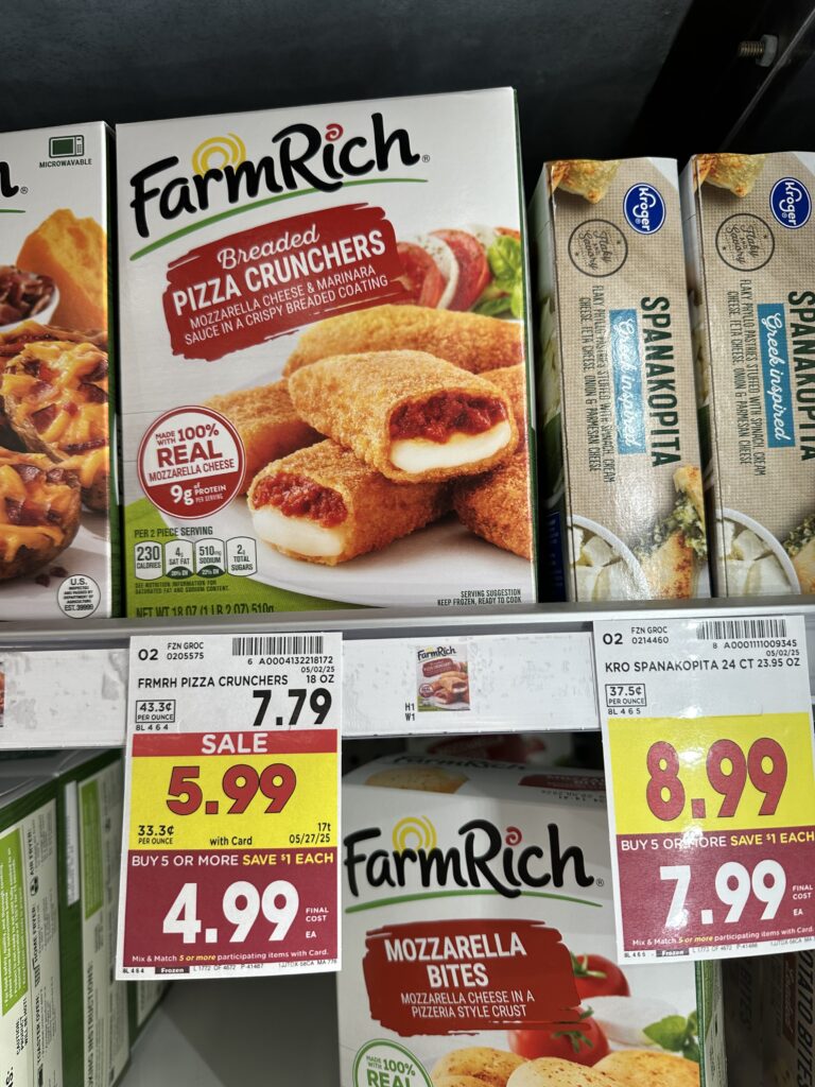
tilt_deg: +4.3
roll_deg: +2.7
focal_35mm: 24
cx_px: 408
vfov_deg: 71.6
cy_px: 544
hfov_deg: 56.8
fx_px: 753
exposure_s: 1/121
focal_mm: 6.86
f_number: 1.78
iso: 80
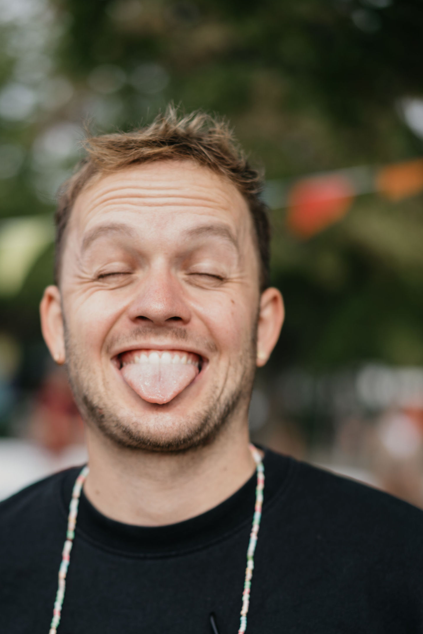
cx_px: 160
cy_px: 425
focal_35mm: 78
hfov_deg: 17.5
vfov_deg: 25.8
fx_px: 1375
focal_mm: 55
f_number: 1.8
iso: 160
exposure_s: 1/1000
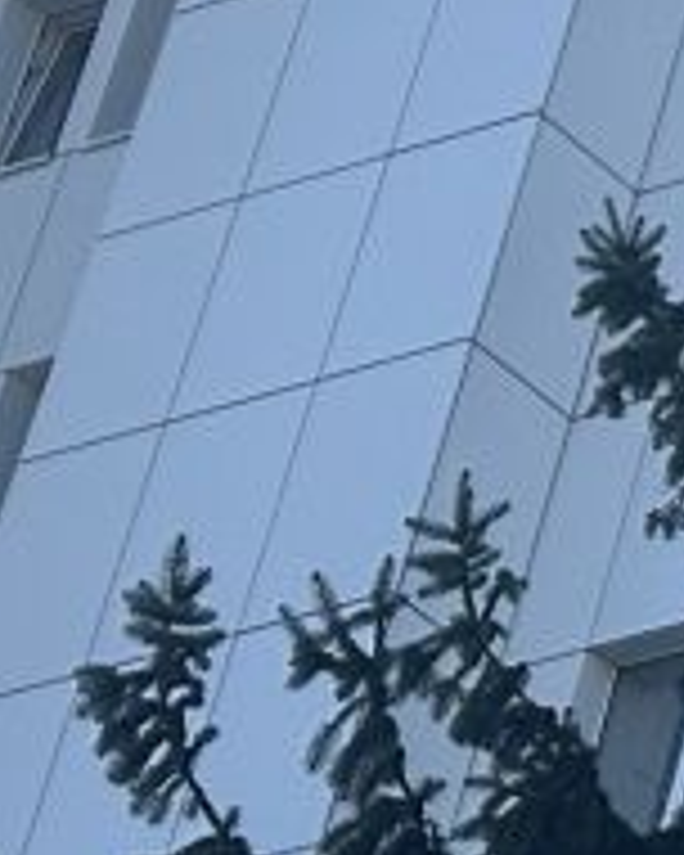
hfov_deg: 4.8
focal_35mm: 296
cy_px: -734
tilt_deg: +39.5
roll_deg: -6.0
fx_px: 7490
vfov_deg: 6.4
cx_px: 2552
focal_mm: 6.86
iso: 64
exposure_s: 1/2252
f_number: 1.78
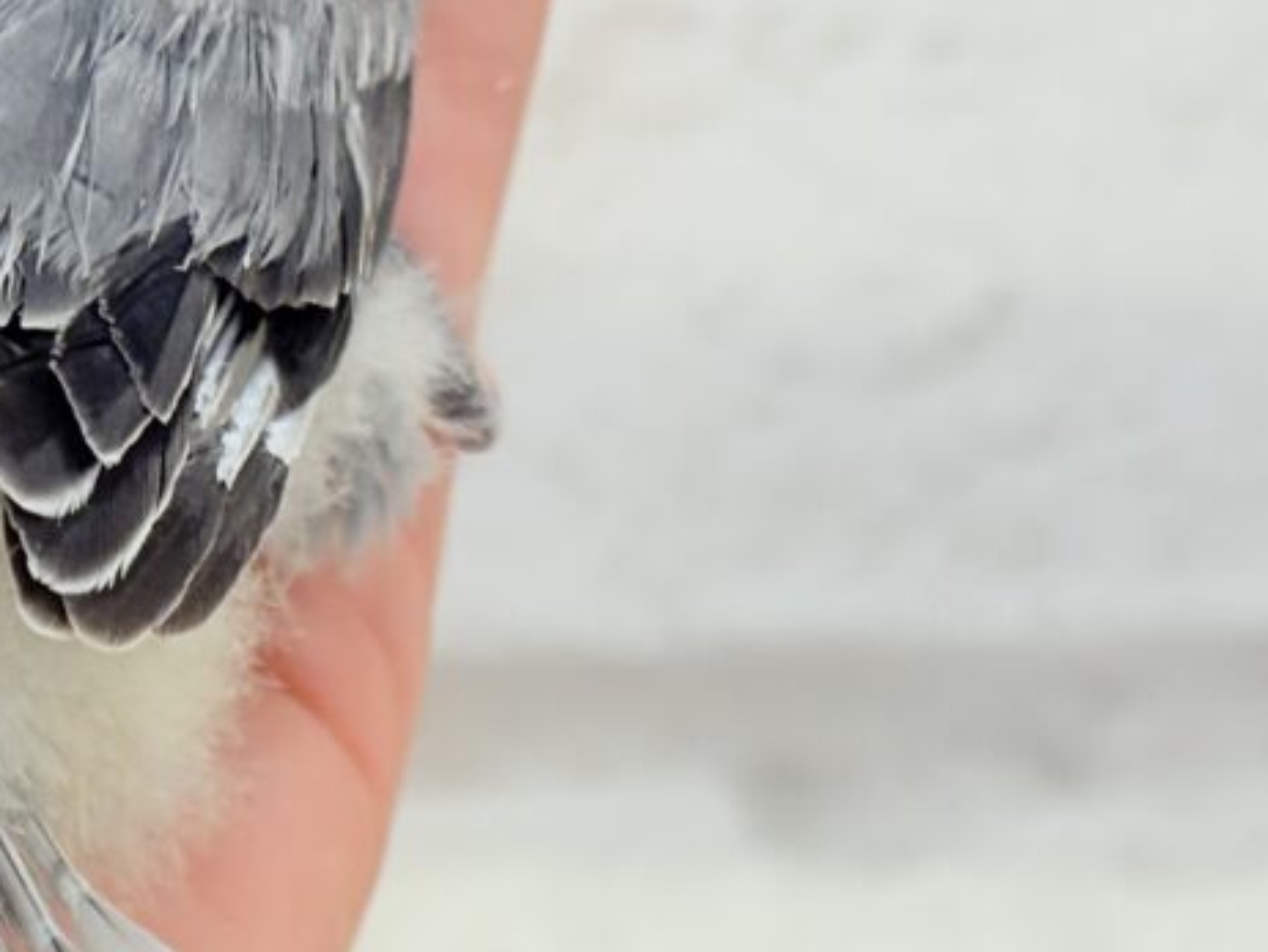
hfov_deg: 14.5
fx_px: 4948
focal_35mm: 135
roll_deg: +2.2
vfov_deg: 10.8
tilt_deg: -26.7
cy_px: 1136
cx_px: 225
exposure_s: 1/100
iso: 80
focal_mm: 5.96
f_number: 1.6
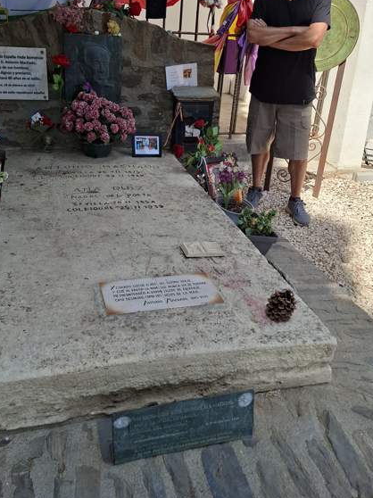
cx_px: 177
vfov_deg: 55.2
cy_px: 215
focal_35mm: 33
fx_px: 474
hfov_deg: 42.9
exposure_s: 1/758
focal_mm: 5.54
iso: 50
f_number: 1.8
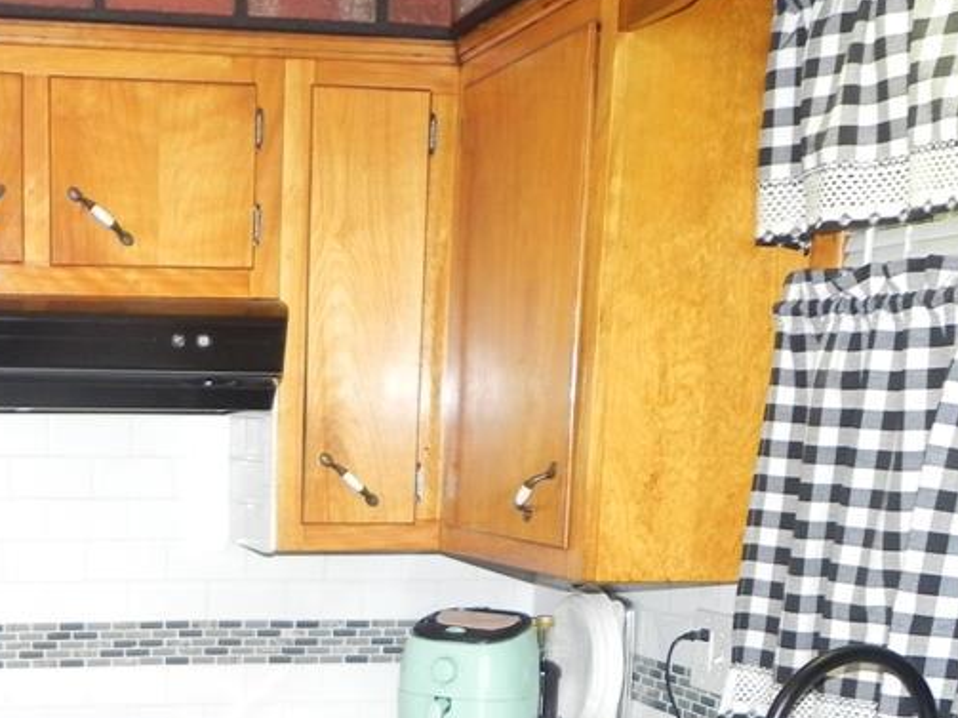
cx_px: 95
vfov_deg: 23.7
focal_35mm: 59
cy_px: 718
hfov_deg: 31.2
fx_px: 1632
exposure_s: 1/30
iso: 200
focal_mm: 5.2
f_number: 2.8
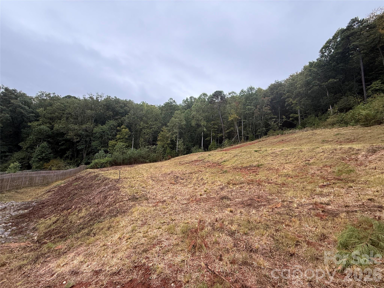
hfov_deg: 102.1
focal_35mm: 14
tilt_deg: +7.4
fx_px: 155
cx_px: 192
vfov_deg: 85.7
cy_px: 144
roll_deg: -3.3
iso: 64
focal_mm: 2.22
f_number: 2.2
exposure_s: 1/107
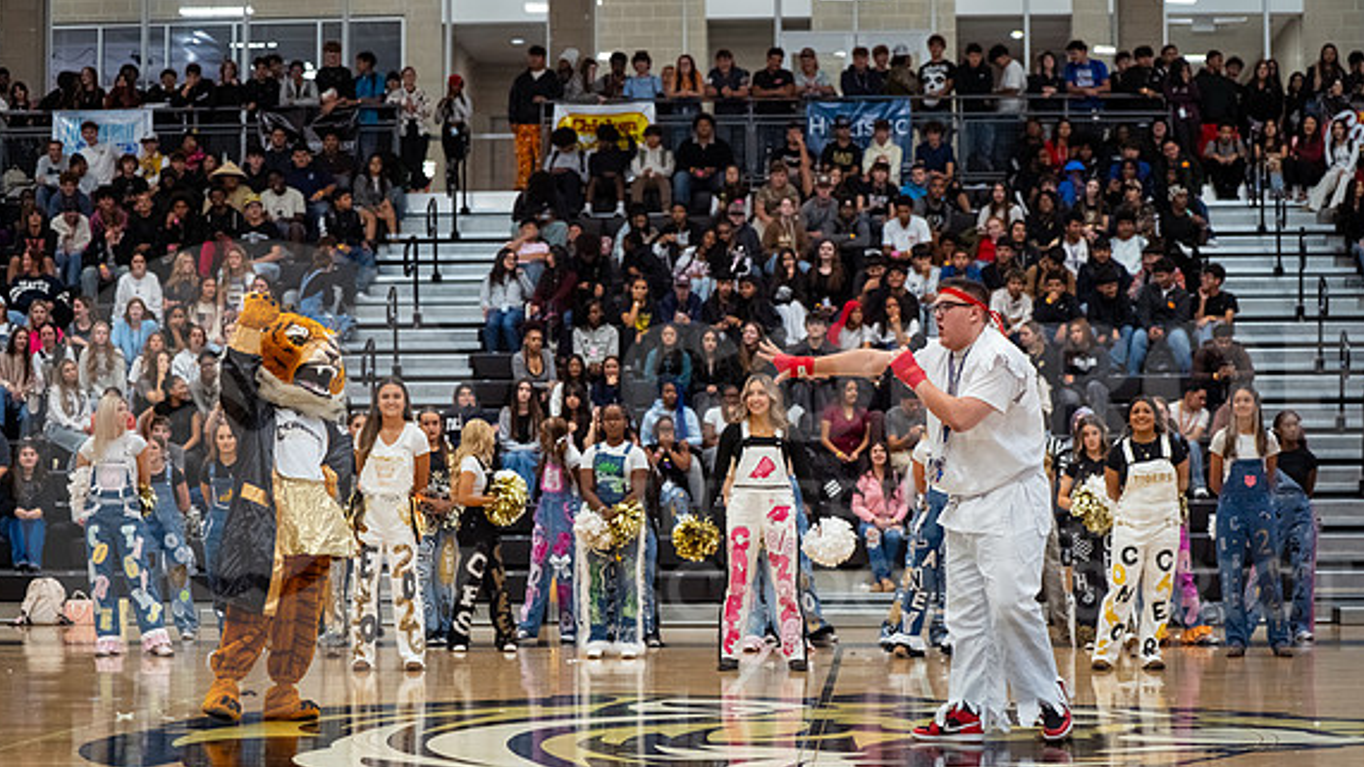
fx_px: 2748
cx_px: 668
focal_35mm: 76
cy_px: 434
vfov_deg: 15.9
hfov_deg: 27.9
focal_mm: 70
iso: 3200
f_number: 3.2
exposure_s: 1/1000
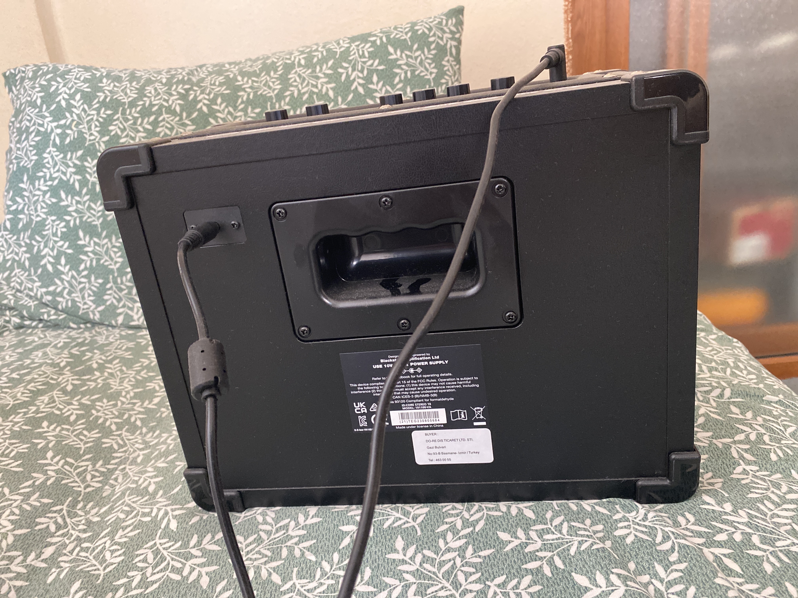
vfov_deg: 53.1
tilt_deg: -19.8
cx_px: 399
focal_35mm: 26
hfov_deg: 67.3
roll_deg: +6.2
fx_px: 599
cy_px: 299
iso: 500
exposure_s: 1/50
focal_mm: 4.25
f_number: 1.8
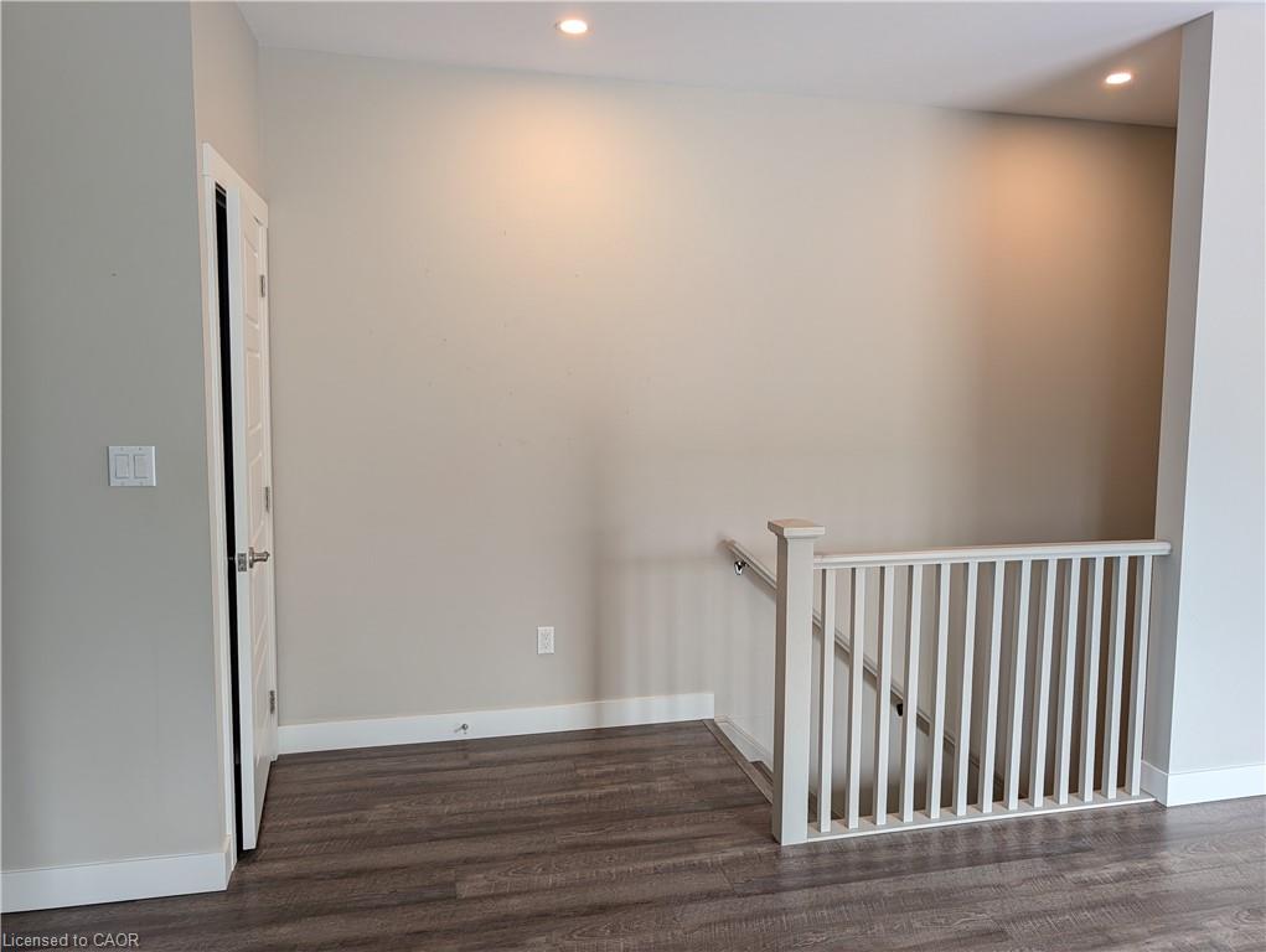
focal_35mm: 24
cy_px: 476
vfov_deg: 56.9
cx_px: 633
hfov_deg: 71.5
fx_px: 879
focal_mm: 6.9
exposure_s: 1/173
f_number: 1.68
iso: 201
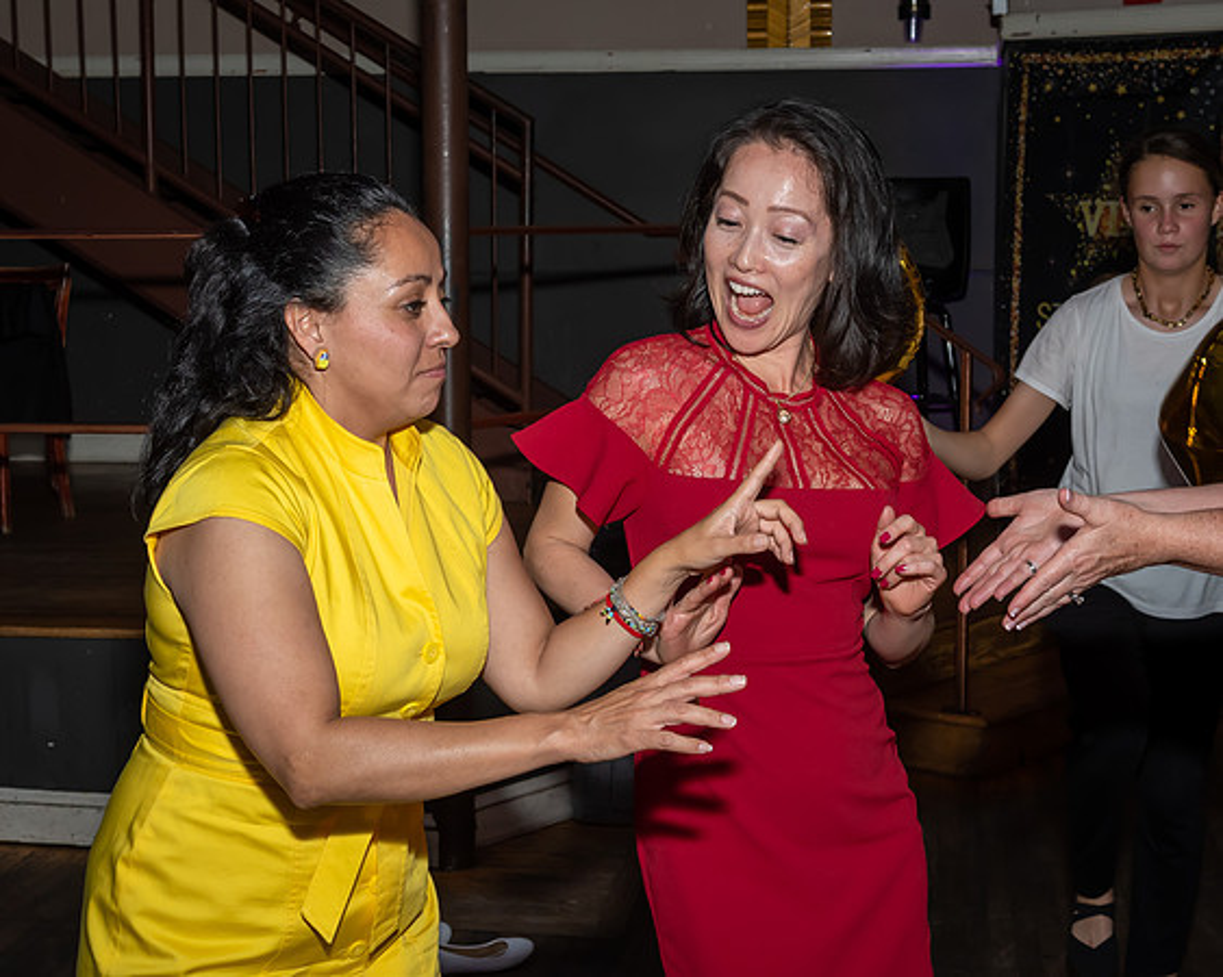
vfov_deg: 23.6
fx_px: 2339
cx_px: 590
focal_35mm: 65
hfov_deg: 29.3
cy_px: 438
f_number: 6.3
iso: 400
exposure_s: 1/250
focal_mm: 31
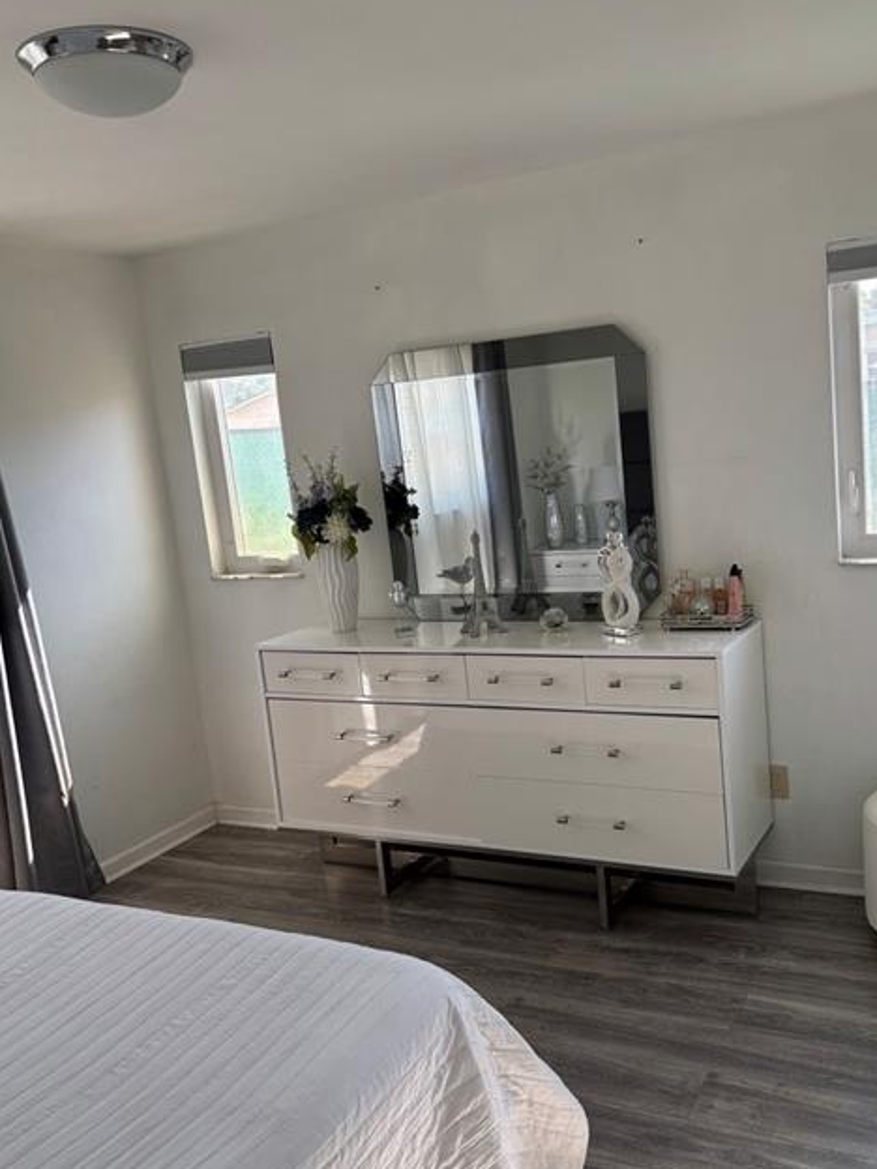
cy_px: 609
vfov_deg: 56.8
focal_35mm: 32
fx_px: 1081
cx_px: 508
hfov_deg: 44.0
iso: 50
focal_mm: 5.96
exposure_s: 1/120
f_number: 1.6
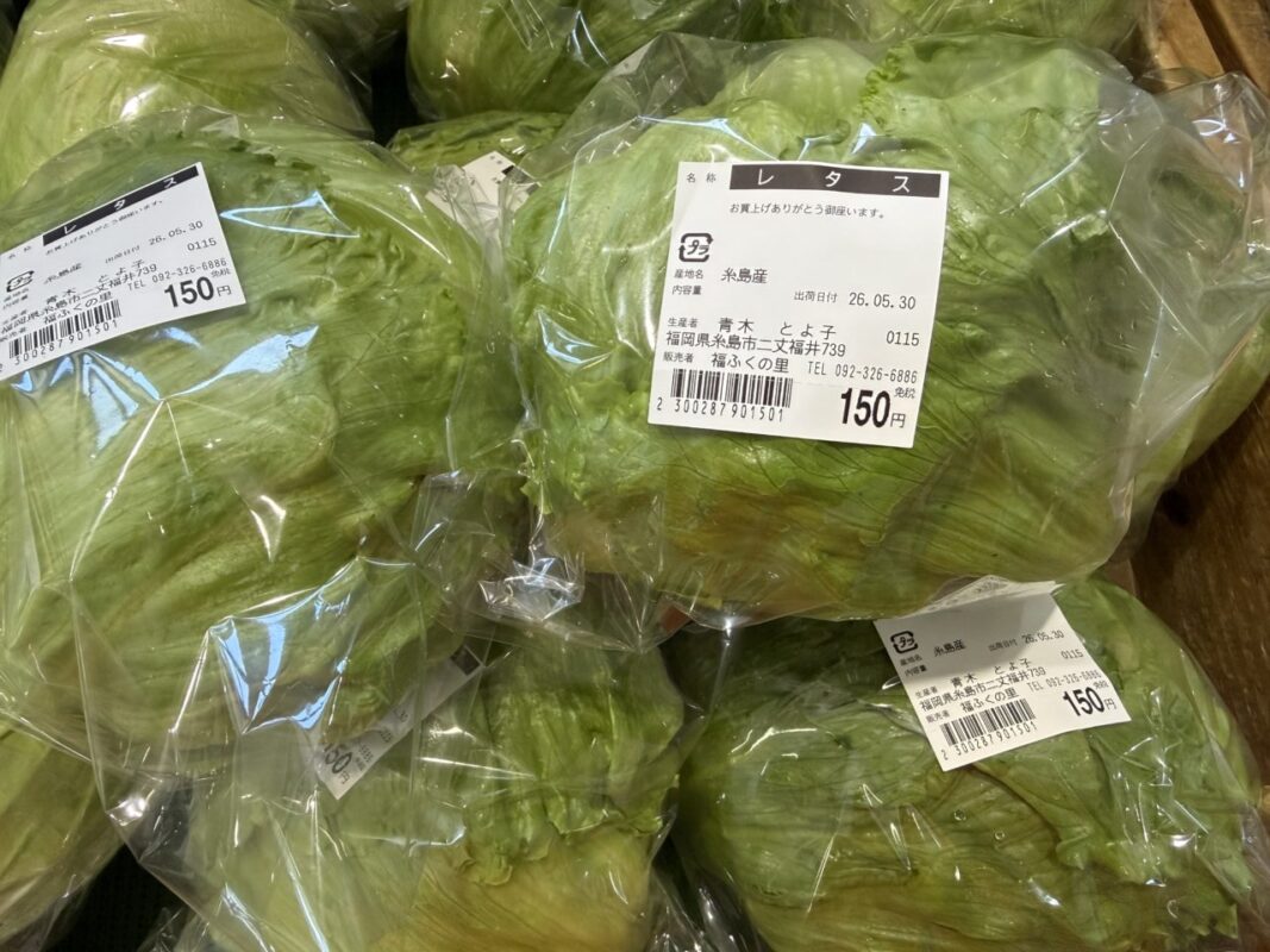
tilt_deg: -62.3
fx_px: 880
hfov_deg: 71.6
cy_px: 476
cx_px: 635
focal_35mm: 24
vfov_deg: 56.8
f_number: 2.2
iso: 250
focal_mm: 2.22
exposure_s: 1/120
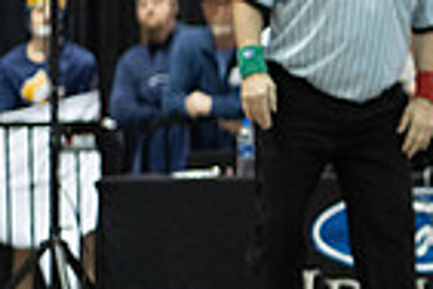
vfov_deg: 3.9
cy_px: 168
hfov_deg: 5.8
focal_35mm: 349
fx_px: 4197
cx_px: 765
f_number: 1.8
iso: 2500
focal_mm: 85
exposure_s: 1/500
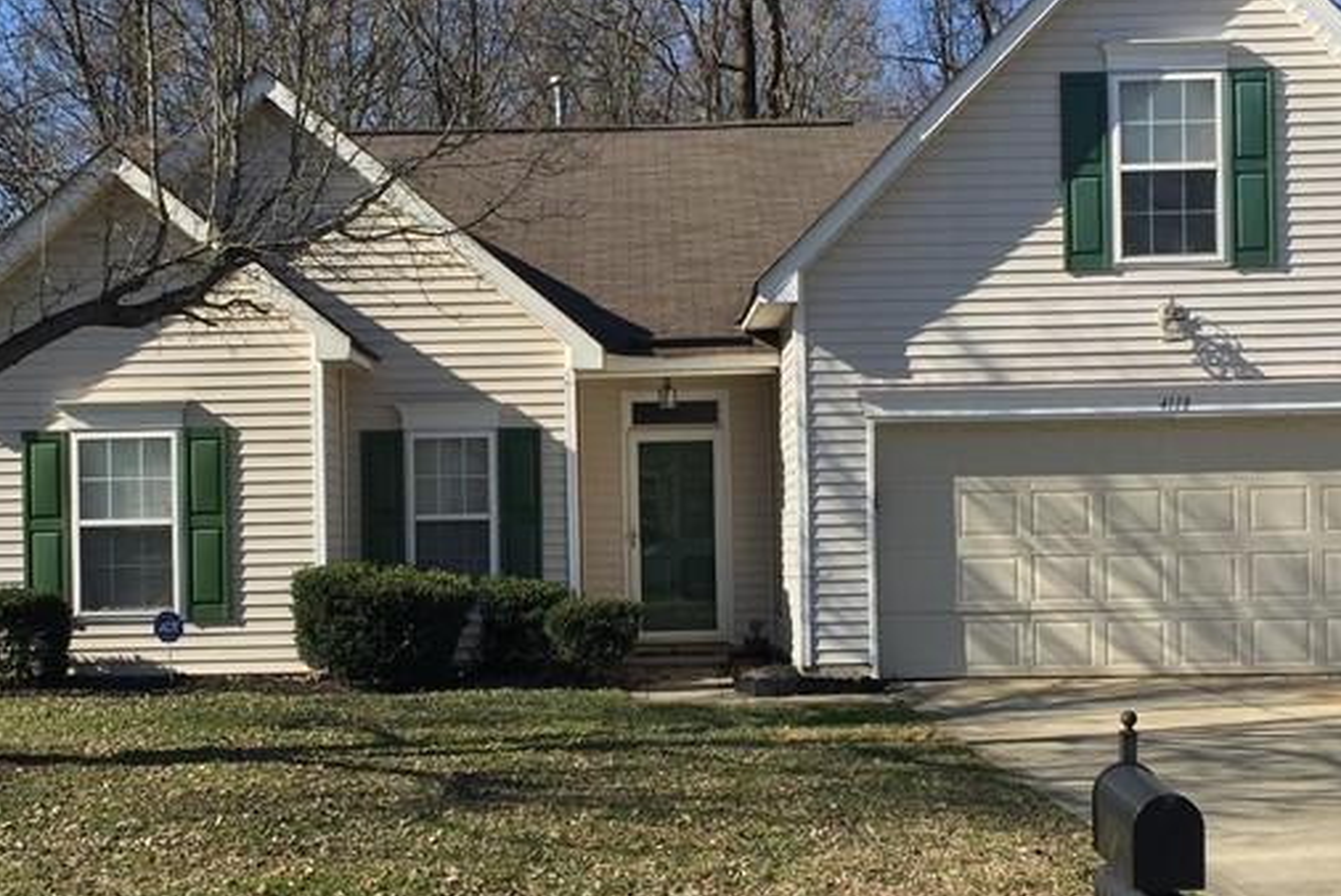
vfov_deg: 22.3
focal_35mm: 61
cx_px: 628
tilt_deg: -0.5
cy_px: 538
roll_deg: +0.5
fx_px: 2273
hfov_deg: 32.9
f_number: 2.2
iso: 32
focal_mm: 4.15
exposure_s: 1/1721
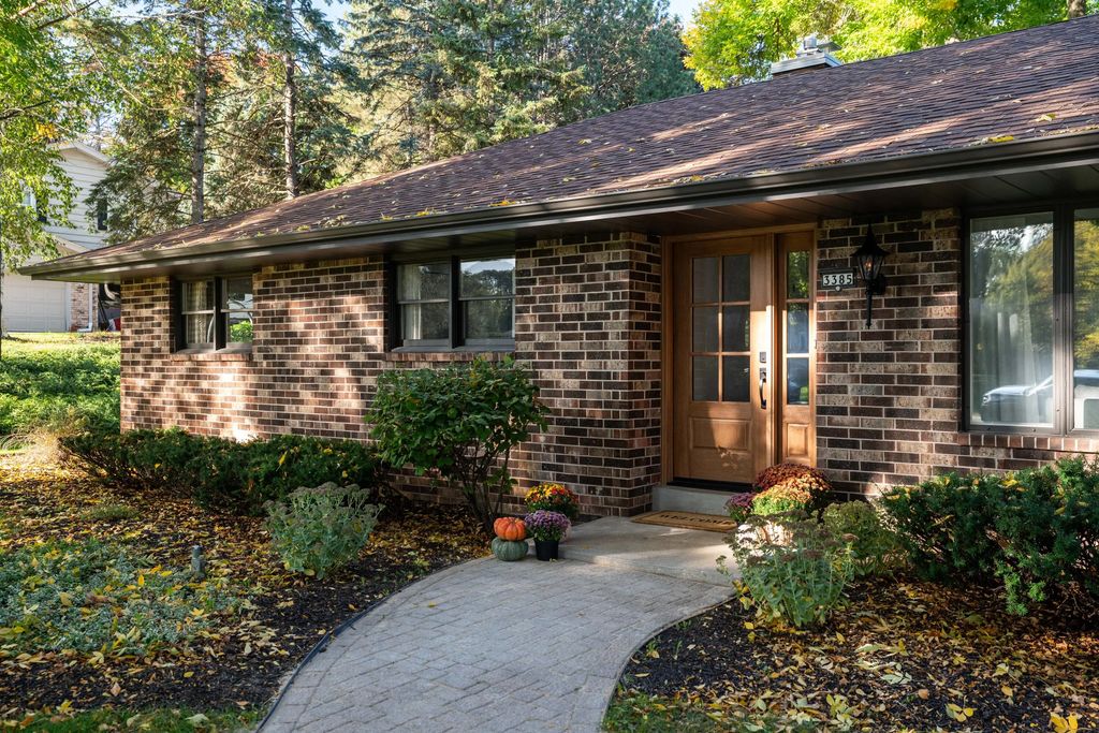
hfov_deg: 57.2
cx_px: 550
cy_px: 366
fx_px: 1007
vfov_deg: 40.0
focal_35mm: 33
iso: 640
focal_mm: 33
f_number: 4
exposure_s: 1/160
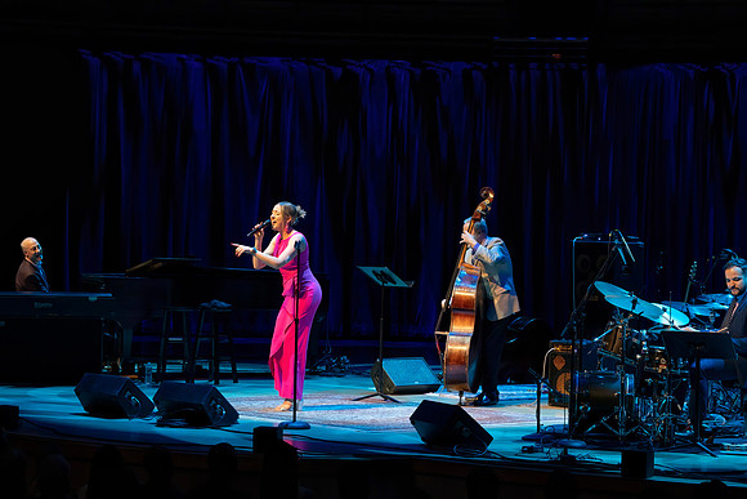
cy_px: 250
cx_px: 351
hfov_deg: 19.3
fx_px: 2198
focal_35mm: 106
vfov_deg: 12.9
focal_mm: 100
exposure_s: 1/250
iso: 3200
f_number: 7.1
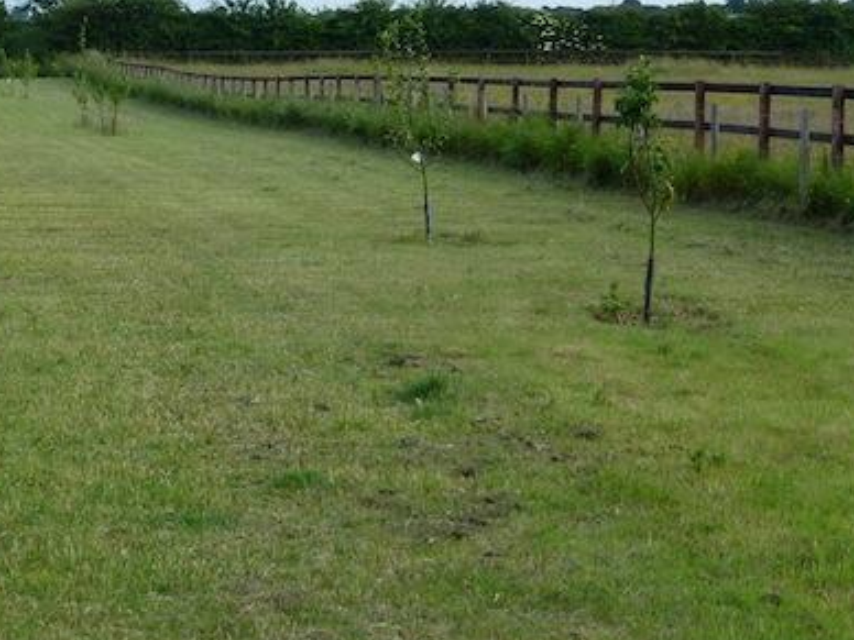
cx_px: 176
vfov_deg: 13.2
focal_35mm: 112
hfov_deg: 17.4
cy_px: 291
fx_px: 2763
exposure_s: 1/250
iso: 100
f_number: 4.8
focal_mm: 11
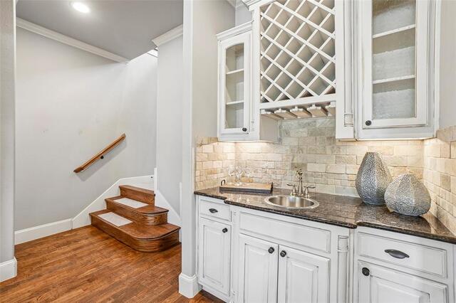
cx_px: 228
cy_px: 152
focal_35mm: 15
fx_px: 190
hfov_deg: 100.4
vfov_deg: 77.3
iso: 400
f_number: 8
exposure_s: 1/6
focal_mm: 10
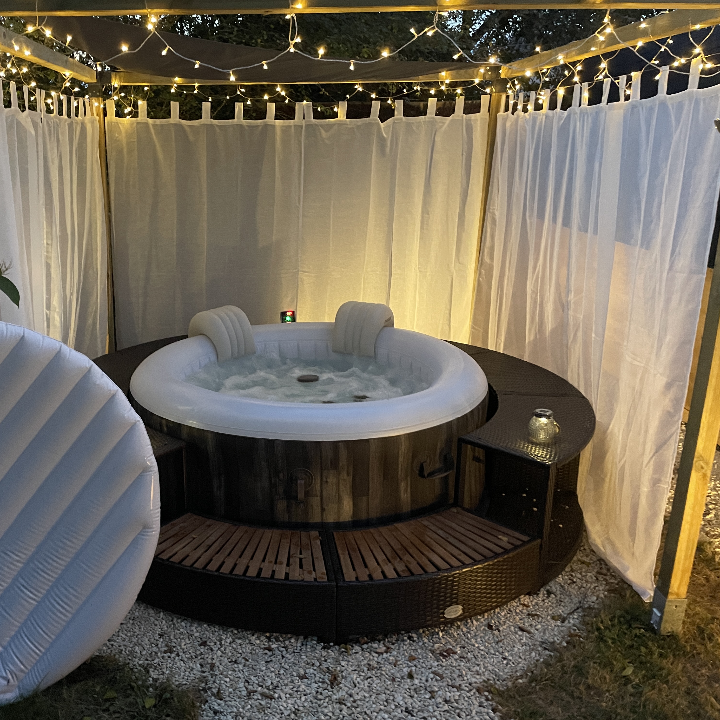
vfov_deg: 52.5
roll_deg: +0.3
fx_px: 729
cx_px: 245
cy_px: 356
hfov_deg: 51.6
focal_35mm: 31
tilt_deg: -16.7
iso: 640
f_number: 1.6
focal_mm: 4.2
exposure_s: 1/25
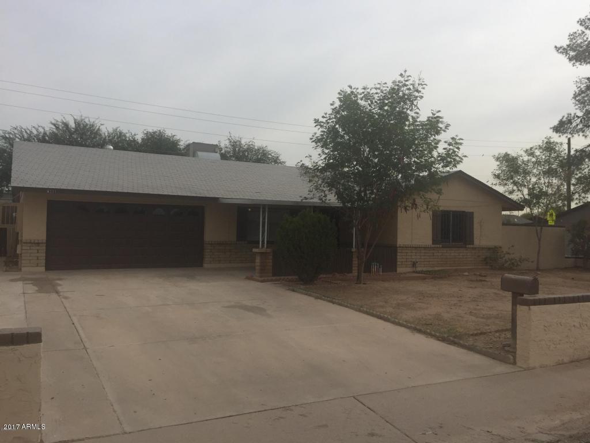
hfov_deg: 61.7
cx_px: 295
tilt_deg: +0.5
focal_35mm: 29
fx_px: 494
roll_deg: -1.3
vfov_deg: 48.2
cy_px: 222
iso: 32
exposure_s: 1/4405
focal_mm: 4.15
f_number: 2.2
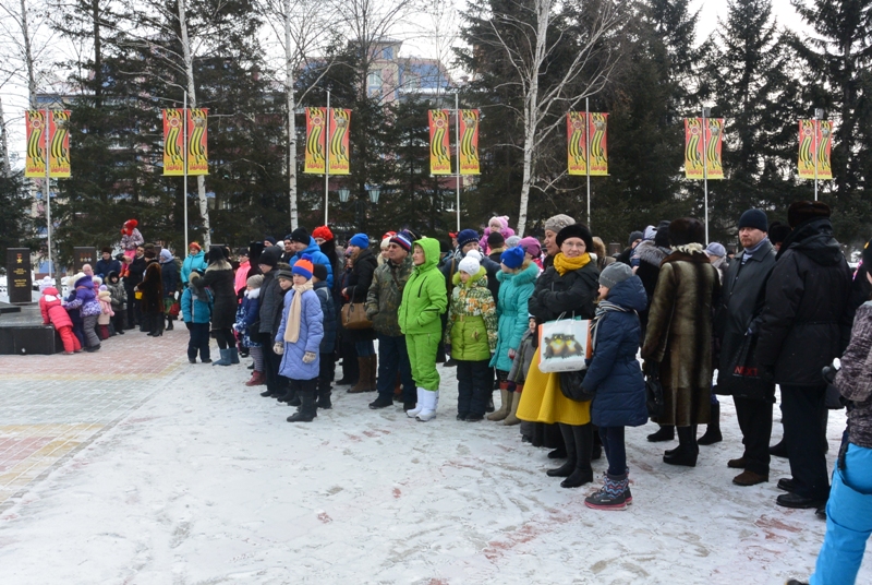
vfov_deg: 45.1
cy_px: 292
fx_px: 703
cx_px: 436
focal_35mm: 29
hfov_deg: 63.6
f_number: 3.5
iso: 200
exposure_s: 1/160
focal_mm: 11
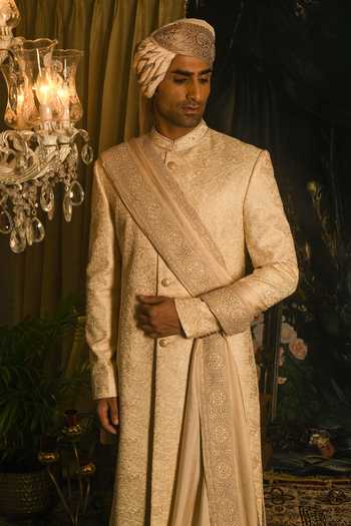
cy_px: 263
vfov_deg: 39.6
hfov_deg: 27.0
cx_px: 176
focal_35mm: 50
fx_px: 731
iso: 400
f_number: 8
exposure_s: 1/80
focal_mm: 50
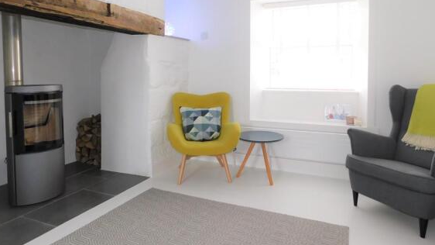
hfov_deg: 71.9
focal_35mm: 26
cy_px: 86
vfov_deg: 43.9
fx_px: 300
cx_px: 216
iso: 125
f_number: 3
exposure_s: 1/40
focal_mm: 4
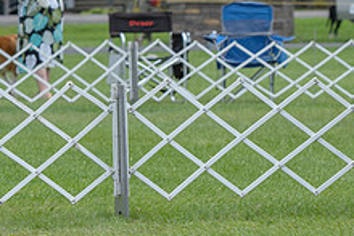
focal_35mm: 396
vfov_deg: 3.5
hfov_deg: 5.2
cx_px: 446
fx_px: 3896
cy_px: -15
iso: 400
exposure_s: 1/1250
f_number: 4.5
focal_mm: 100
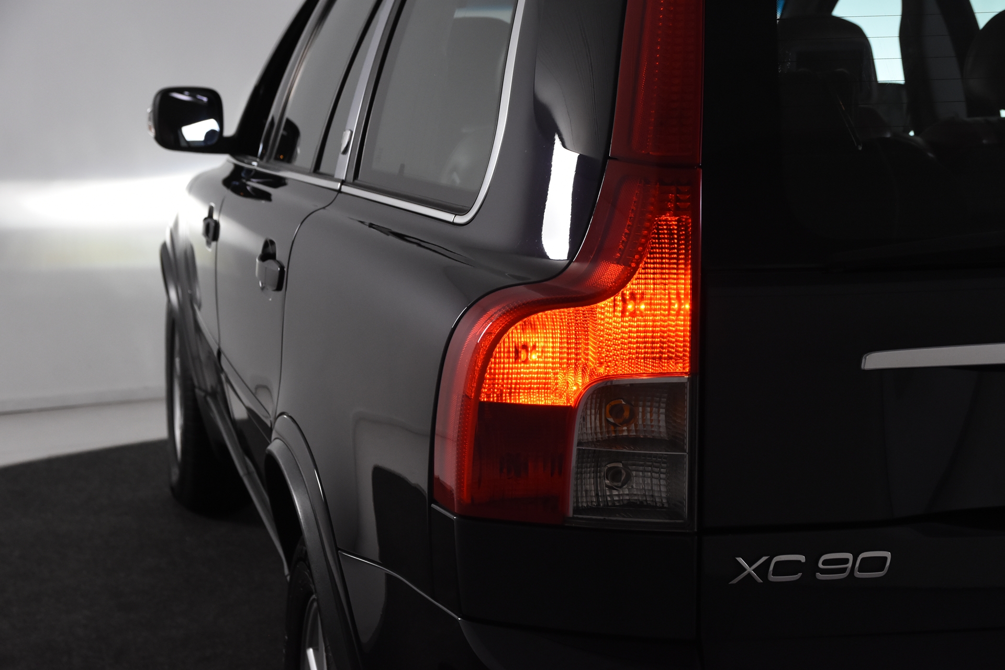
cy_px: 335
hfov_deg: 29.9
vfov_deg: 20.2
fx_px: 1884
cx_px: 502
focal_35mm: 68
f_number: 5.6
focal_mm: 45
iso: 1600
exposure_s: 1/125
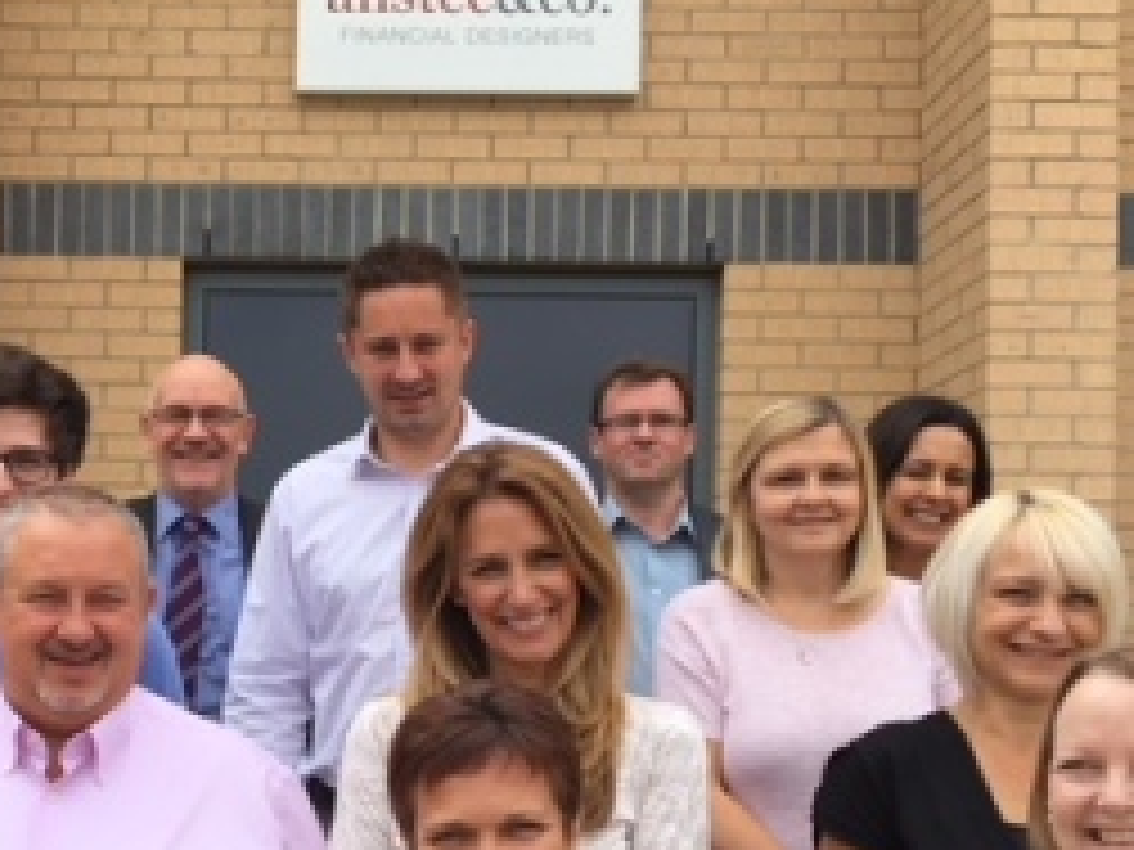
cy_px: 661
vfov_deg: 24.5
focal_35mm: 59
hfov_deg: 31.9
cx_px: 238
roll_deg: -1.7
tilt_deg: +2.3
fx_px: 1933
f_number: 2.2
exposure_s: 1/827
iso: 25
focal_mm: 4.15
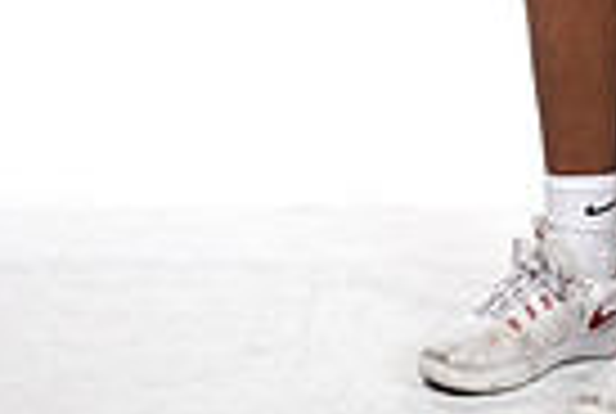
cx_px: 517
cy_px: -513
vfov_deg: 6.5
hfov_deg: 10.1
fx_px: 3481
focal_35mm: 203
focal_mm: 62
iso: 400
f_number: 7.1
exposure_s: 1/320
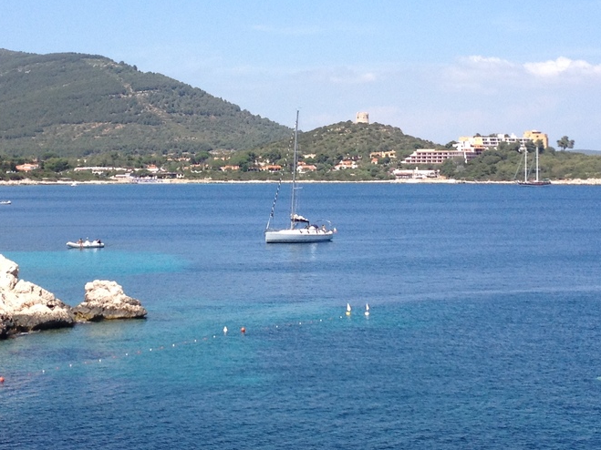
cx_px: 313
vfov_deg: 17.3
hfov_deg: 23.0
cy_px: 156
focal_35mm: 85
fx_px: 1475
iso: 50
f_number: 2.4
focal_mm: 4.28
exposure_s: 1/1493
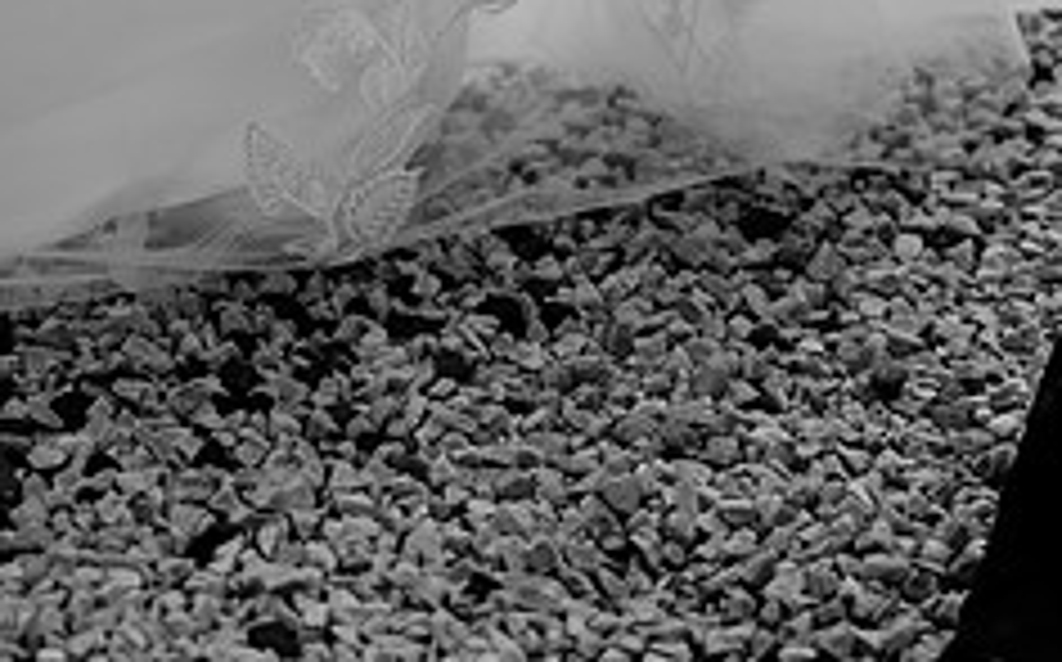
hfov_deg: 9.8
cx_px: 238
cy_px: 110
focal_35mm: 213
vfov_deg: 6.1
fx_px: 6159
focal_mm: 85
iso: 100
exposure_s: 1/4000
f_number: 2
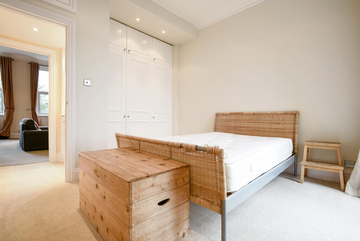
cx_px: 180
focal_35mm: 17
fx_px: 170
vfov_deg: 70.5
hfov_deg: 93.2
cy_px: 120
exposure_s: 1/2.5
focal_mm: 17
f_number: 8
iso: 320
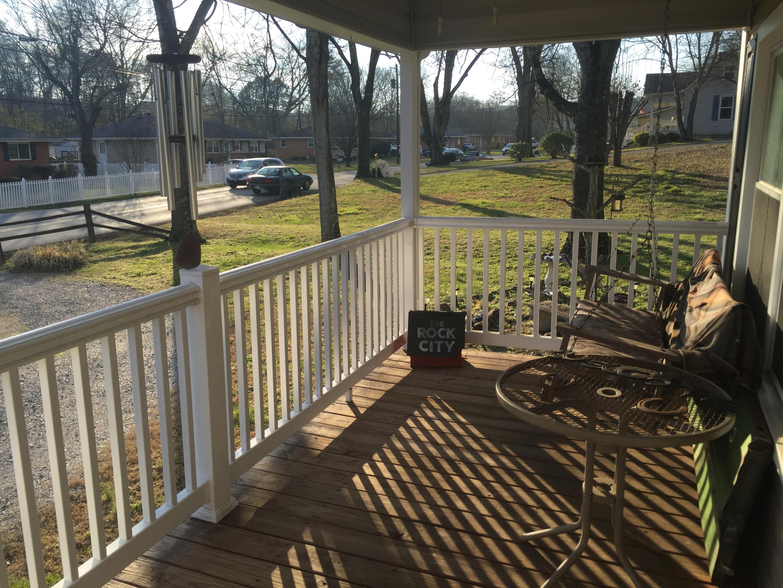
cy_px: 294
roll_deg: +0.3
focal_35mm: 29
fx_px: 656
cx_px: 392
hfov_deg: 61.7
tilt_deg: -12.3
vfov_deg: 48.2
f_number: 2.2
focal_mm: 4.15
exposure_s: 1/824
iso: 32
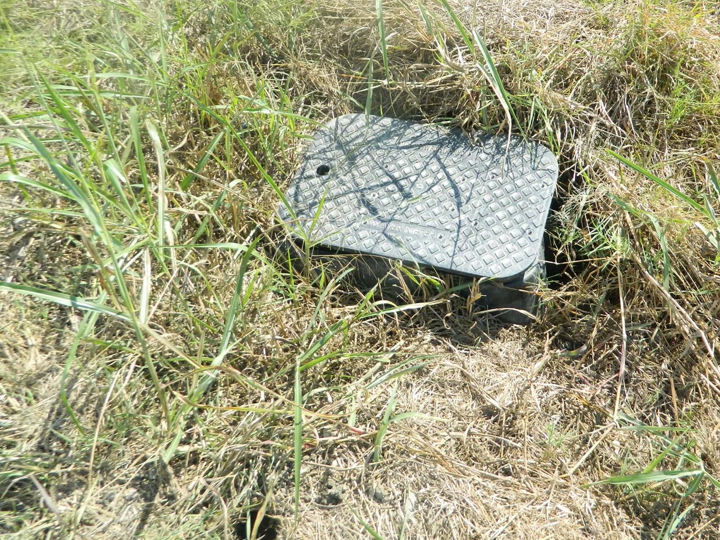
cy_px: 185
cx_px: 427
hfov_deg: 45.6
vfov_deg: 34.8
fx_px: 853
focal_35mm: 41
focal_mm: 5.6
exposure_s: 1/160
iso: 200
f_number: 9.1
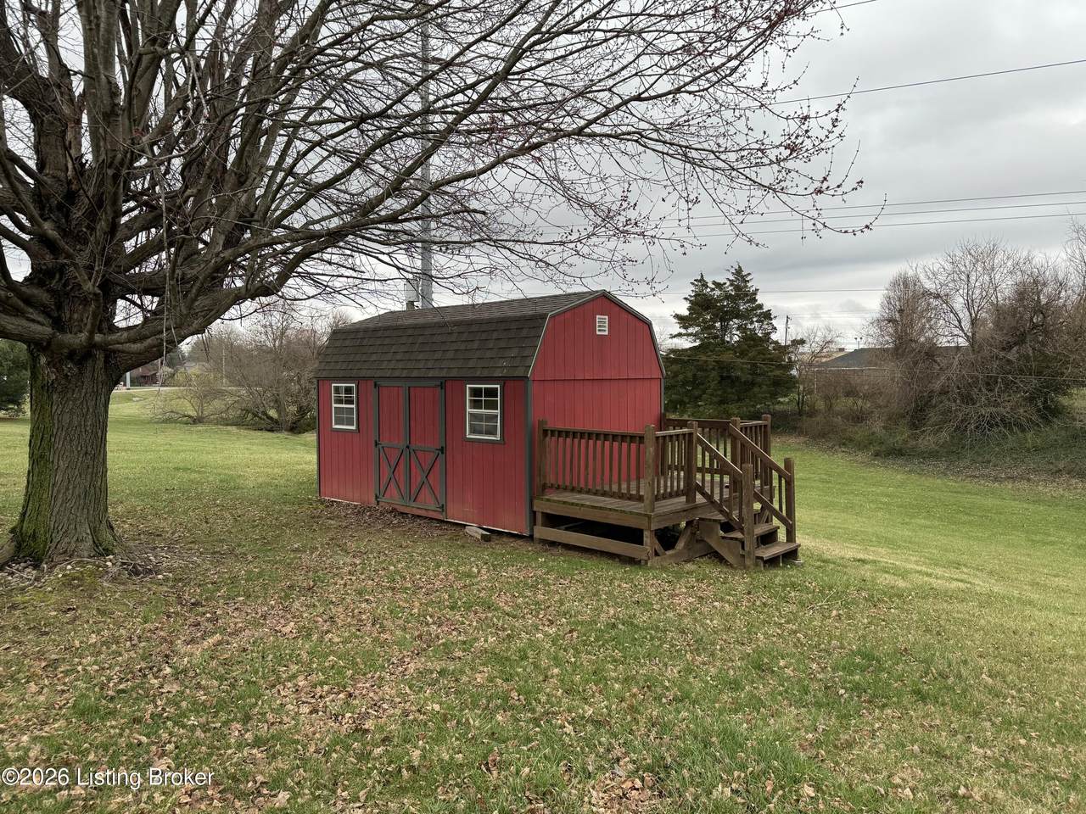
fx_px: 753
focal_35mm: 24
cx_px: 543
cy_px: 407
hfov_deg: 71.6
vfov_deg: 56.8
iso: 80
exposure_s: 1/499
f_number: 1.78
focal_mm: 6.86
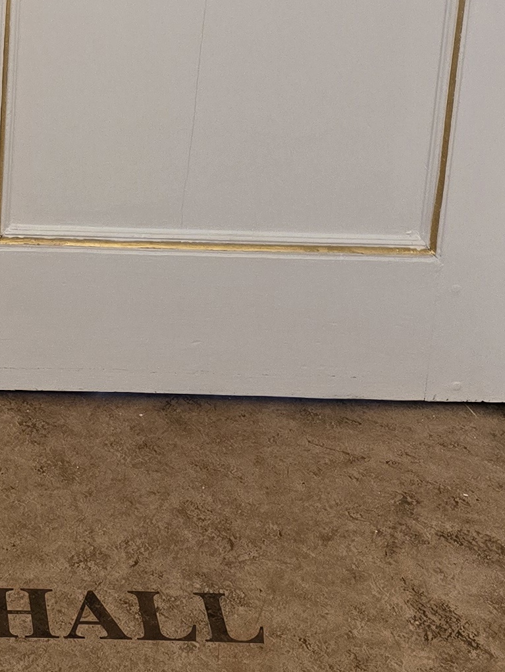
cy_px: -113
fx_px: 1750
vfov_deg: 20.5
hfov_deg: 15.8
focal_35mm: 90
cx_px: -102
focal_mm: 6.3
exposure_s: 1/120
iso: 250
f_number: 1.7
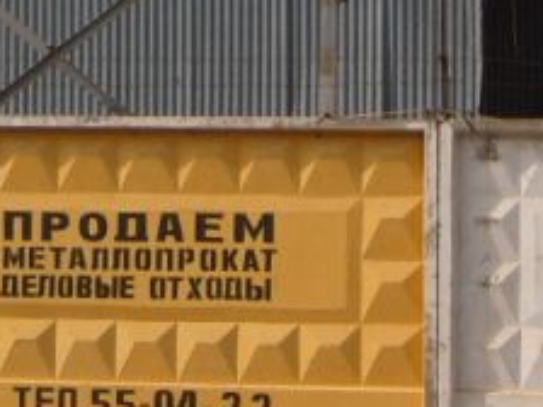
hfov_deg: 8.4
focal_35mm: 236
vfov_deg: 6.2
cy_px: -274
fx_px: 3702
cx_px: 211
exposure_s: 1/250
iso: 63
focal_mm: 11
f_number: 7.7
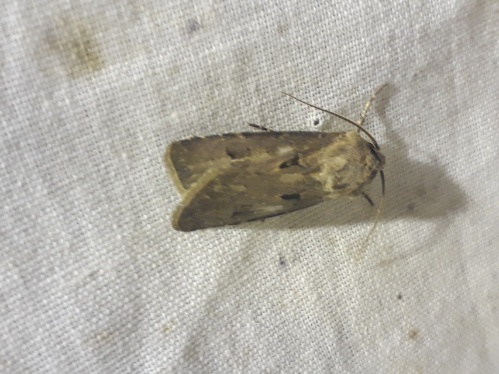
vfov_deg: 51.4
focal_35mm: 27
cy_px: 187
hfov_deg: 65.3
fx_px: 389
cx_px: 250
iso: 200
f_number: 1.9
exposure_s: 1/17
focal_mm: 3.6
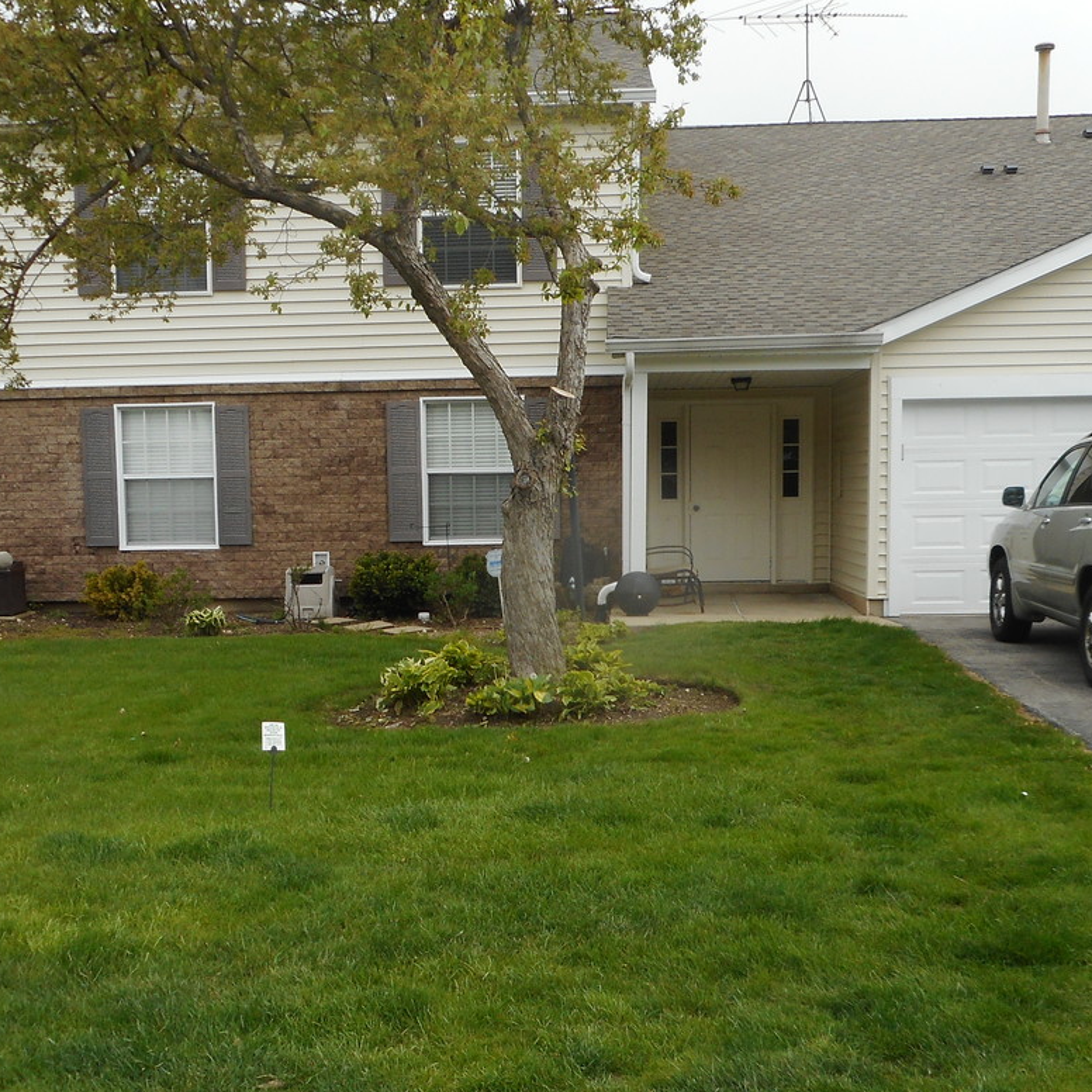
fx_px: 1463
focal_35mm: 41
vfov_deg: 40.8
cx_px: 514
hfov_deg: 40.9
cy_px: 645
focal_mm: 4.5
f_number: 3.7
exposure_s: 1/200
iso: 80
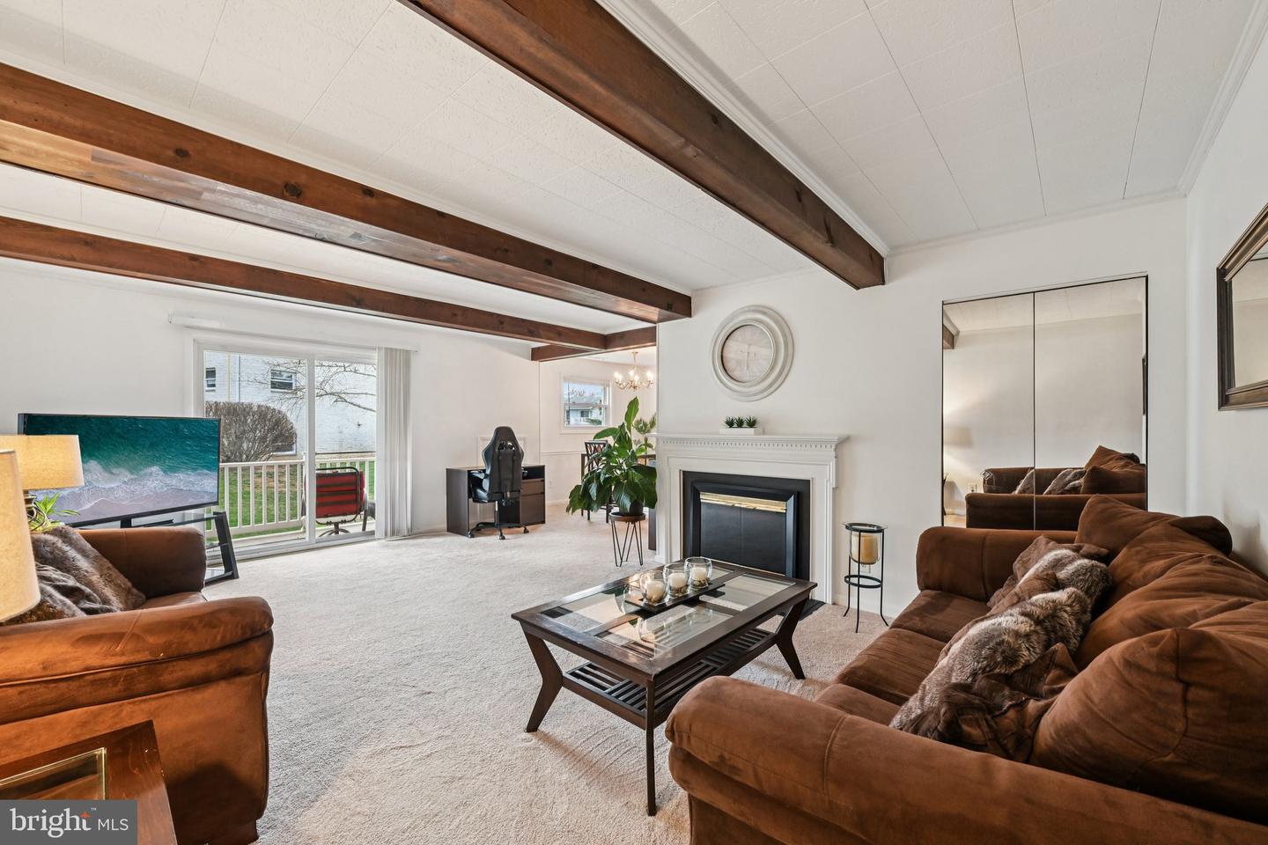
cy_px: 422
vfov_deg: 81.2
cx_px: 634
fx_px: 493
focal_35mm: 14
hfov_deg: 104.3
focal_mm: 14
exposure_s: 1/15
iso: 320
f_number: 8
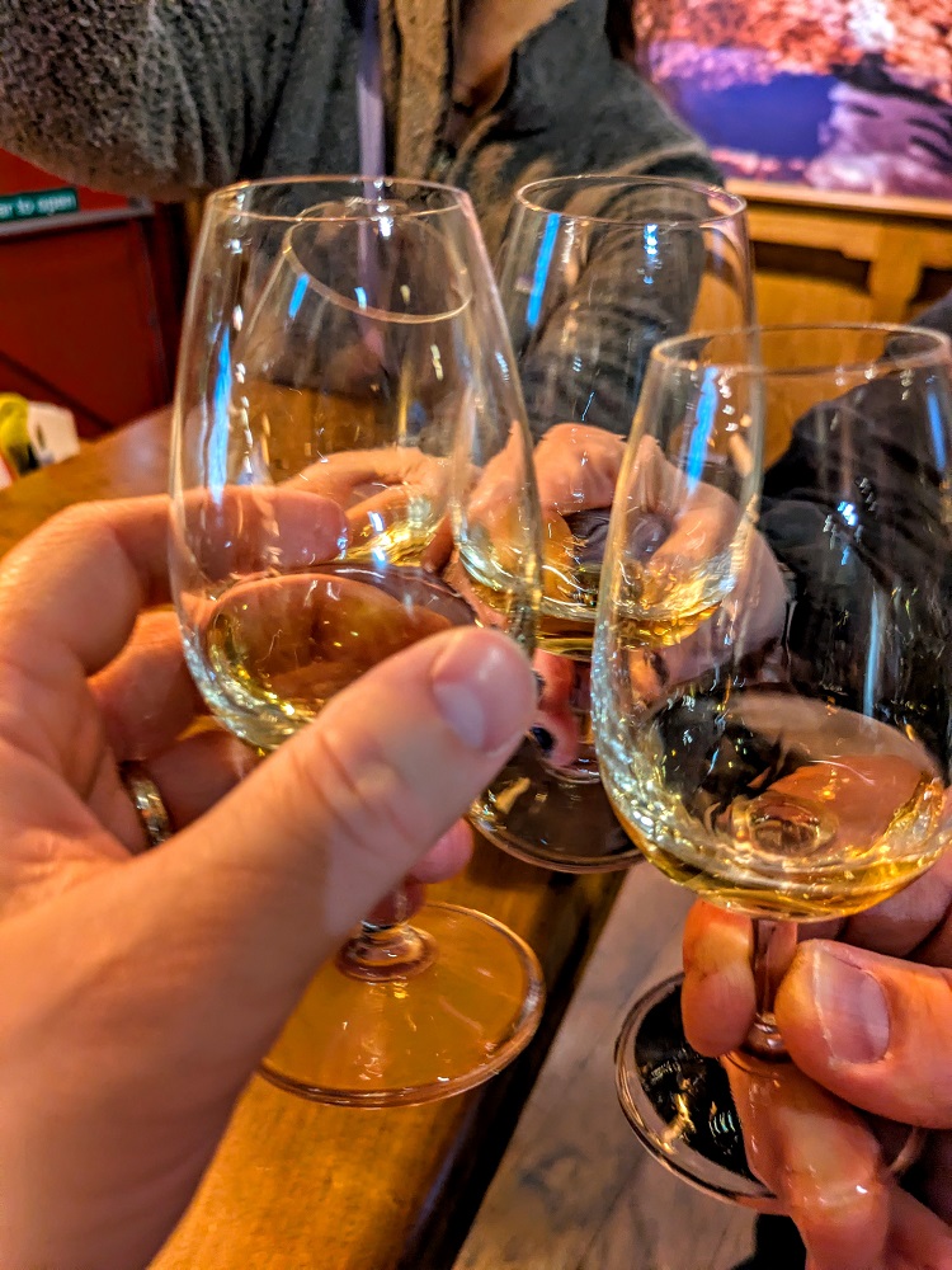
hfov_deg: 54.9
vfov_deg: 69.4
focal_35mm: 25
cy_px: 635
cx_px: 476
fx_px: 917
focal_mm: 5.43
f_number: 1.89
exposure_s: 1/33.3
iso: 282
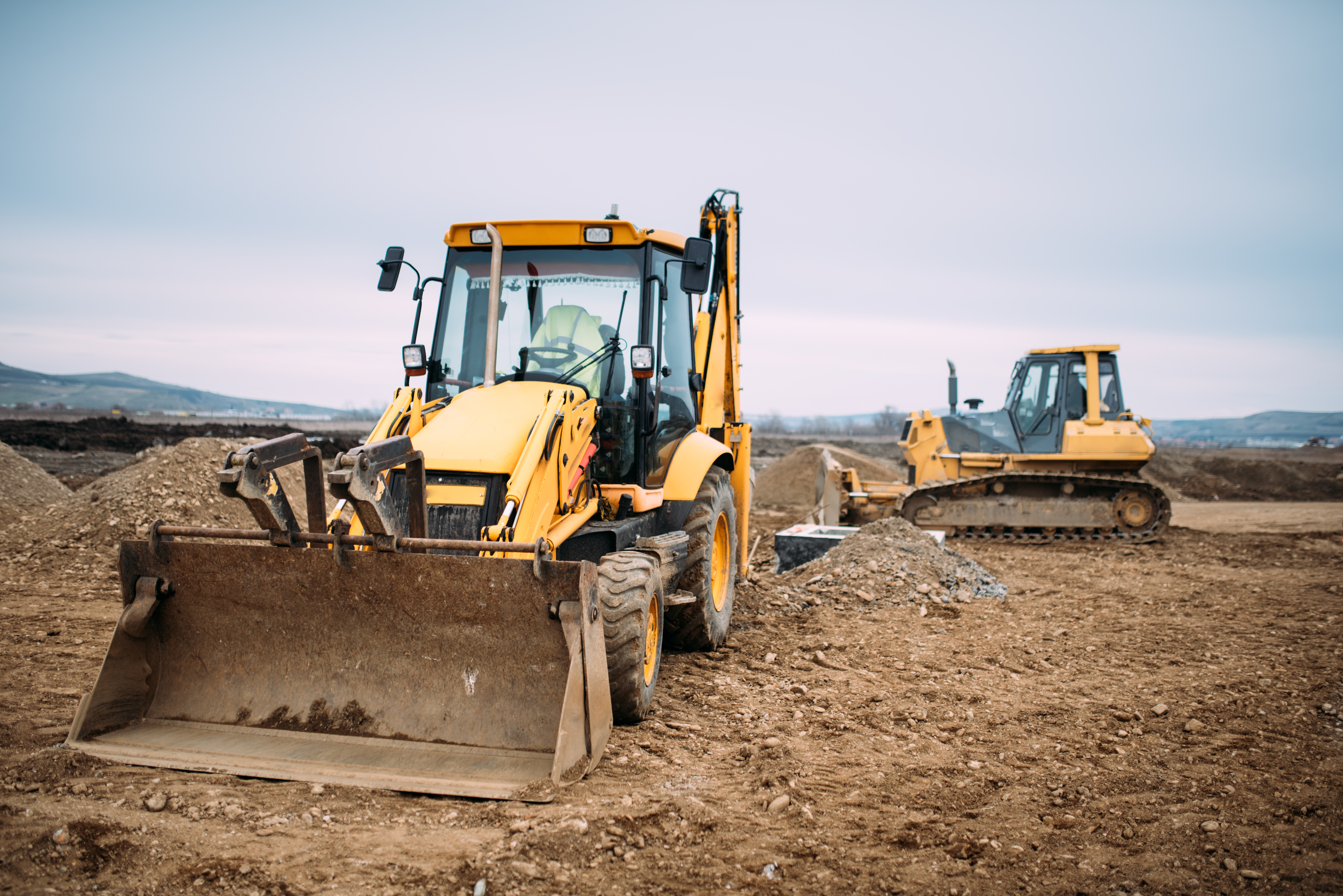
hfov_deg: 54.4
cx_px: 672
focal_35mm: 35
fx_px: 1306
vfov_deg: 37.9
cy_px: 448
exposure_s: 1/4000
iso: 125
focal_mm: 35
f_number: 1.8
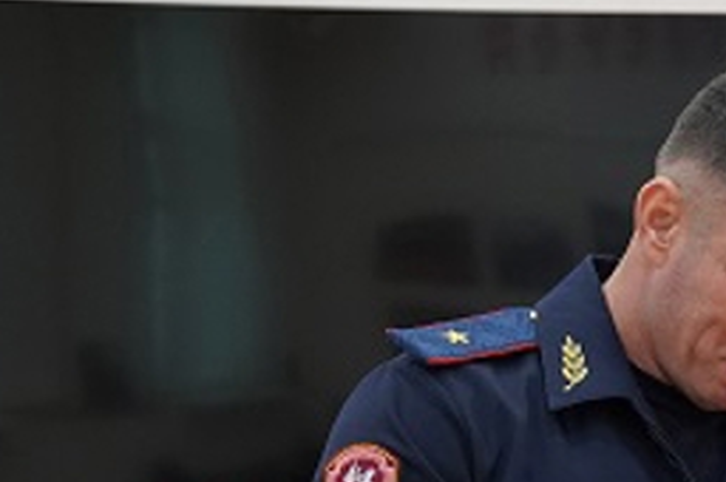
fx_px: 2719
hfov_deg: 14.3
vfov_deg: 9.9
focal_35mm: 135
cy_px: 669
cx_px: 1038
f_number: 4
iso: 4000
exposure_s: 1/160
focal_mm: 46
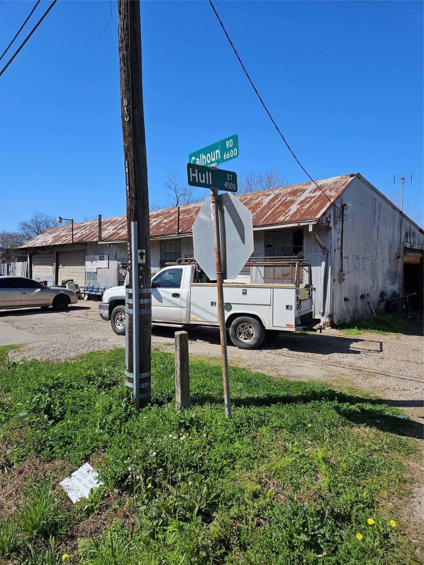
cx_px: 212
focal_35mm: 23
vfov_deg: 73.9
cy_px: 282
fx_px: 376
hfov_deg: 58.9
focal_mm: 5.4
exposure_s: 1/2384
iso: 25
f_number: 1.8
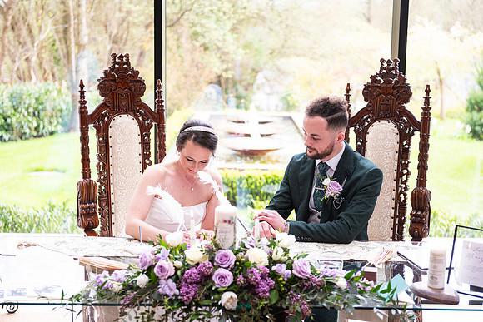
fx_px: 832
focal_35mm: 62
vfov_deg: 21.9
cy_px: 161
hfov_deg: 32.4
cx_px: 242
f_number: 3.5
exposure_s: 1/200
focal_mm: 62
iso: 500
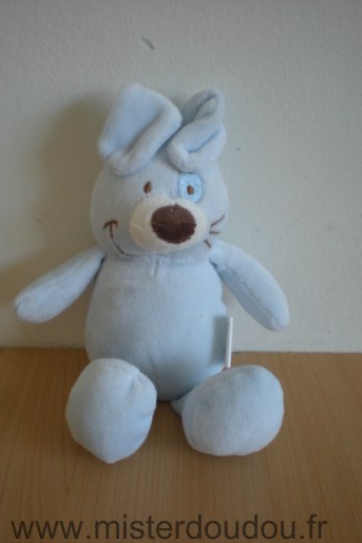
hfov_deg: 33.4
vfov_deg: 48.4
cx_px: 168
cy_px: 274
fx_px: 603
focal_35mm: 40
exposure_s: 1/22
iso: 64
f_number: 3.1
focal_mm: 6.3
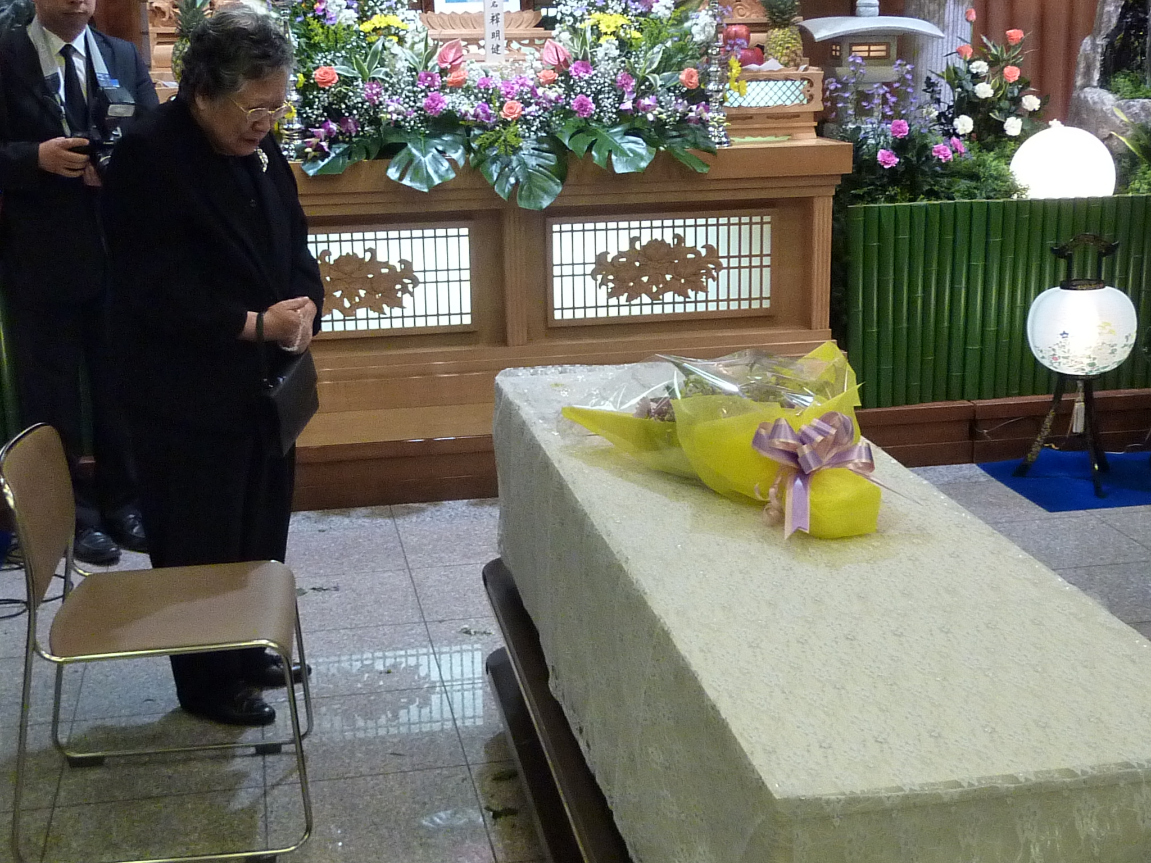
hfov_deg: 39.7
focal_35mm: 48
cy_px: 432
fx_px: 1596
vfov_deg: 30.3
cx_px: 576
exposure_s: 1/30
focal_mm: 4.4
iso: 320
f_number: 3.3
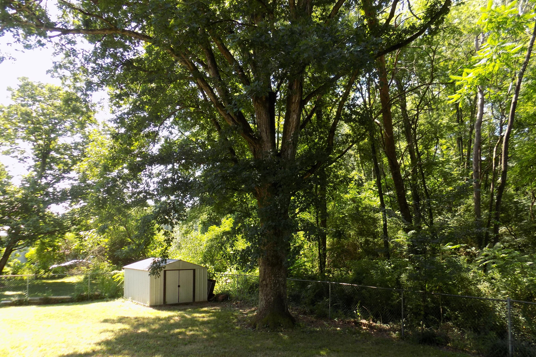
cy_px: 212
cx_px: 261
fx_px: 402
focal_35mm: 27
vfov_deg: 47.7
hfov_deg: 67.4
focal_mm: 4
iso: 80
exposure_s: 1/125
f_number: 3.1
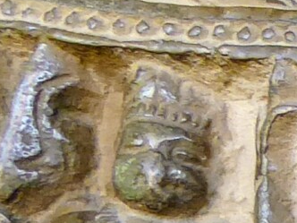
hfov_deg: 8.2
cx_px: 1018
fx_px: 1613
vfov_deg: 7.6
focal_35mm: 188
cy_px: 414
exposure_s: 1/60
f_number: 3.3
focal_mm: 4.3
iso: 160
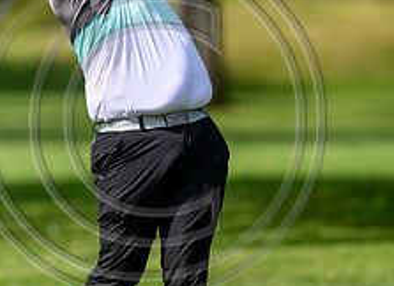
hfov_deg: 1.8
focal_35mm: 1104
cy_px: 118
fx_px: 12425
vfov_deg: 1.3
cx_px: 96
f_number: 3.5
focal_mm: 400
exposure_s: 1/4000
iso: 500
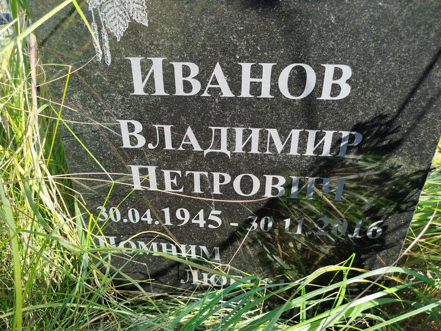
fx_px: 318
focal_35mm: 25
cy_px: 168
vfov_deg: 54.9
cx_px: 214
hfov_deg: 69.4
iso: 50
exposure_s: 1/235
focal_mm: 5.31
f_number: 1.7
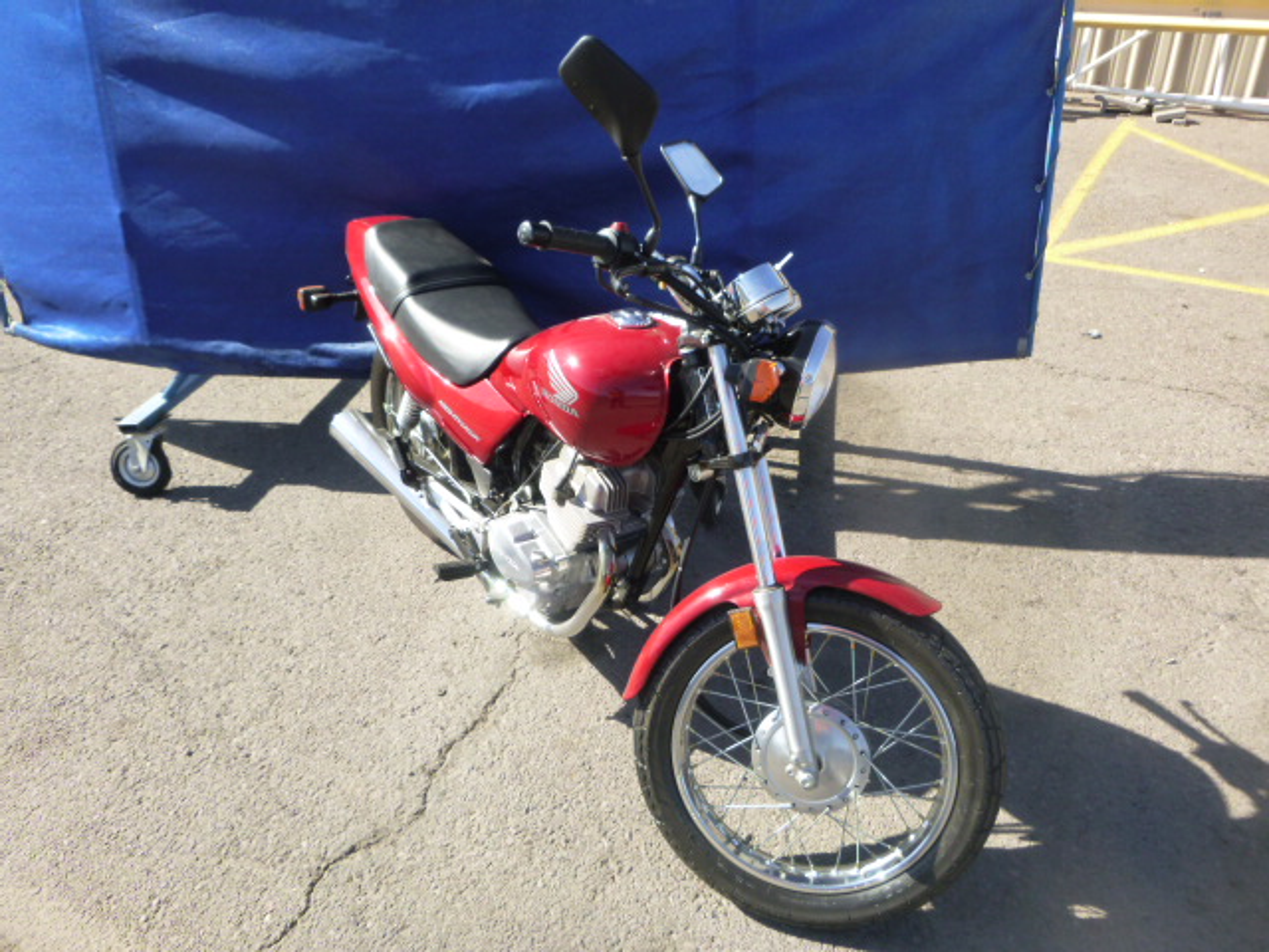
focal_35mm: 25
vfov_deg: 54.9
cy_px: 476
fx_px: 916
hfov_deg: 69.4
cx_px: 634
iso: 160
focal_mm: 4.5
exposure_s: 1/200
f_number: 3.9
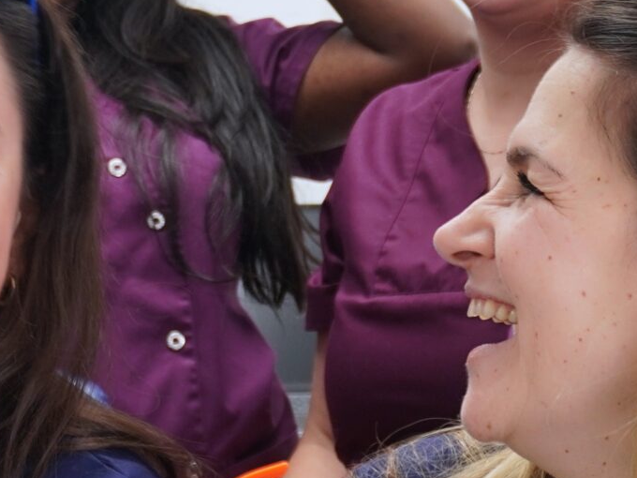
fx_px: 2797
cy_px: 39
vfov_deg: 9.7
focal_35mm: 152
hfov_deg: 12.8
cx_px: -13
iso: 320
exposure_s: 1/50
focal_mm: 28
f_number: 4.5
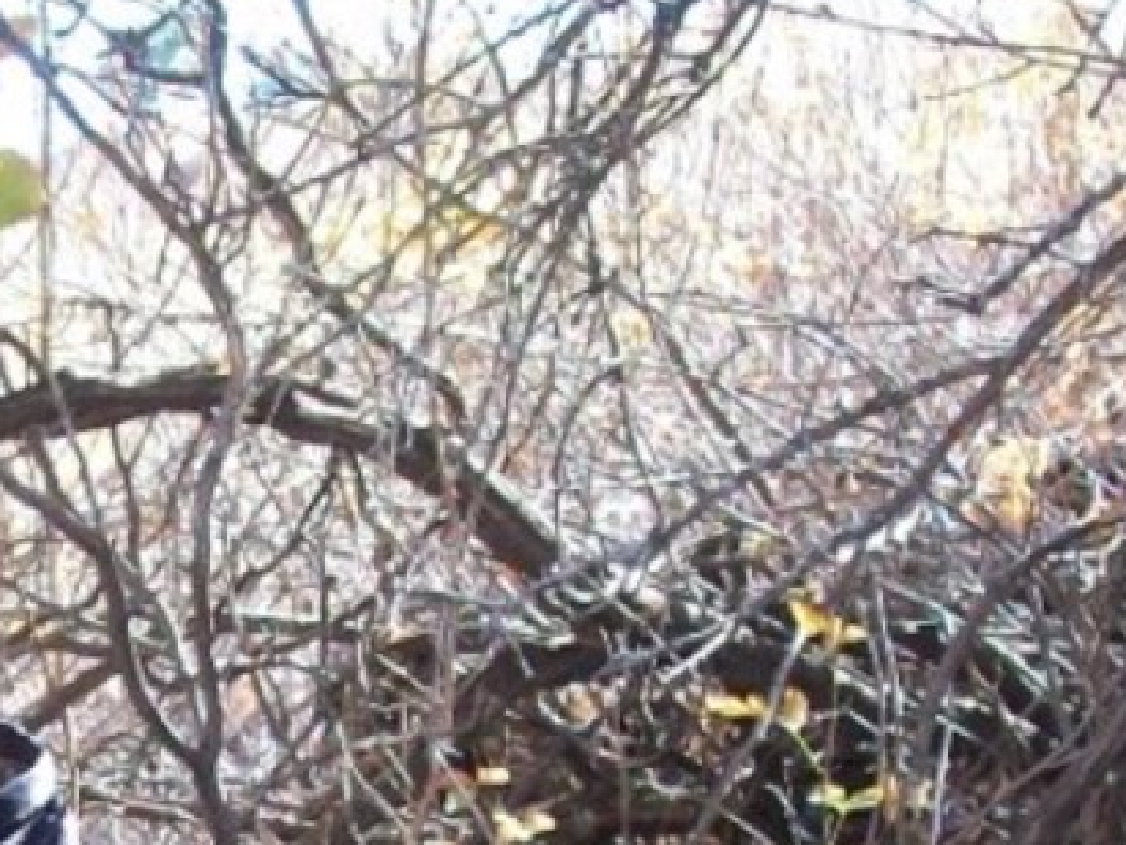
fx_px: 4261
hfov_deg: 14.5
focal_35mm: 131
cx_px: -265
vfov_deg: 11.0
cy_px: 1179
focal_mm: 7.6
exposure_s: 1/160
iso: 160
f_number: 3
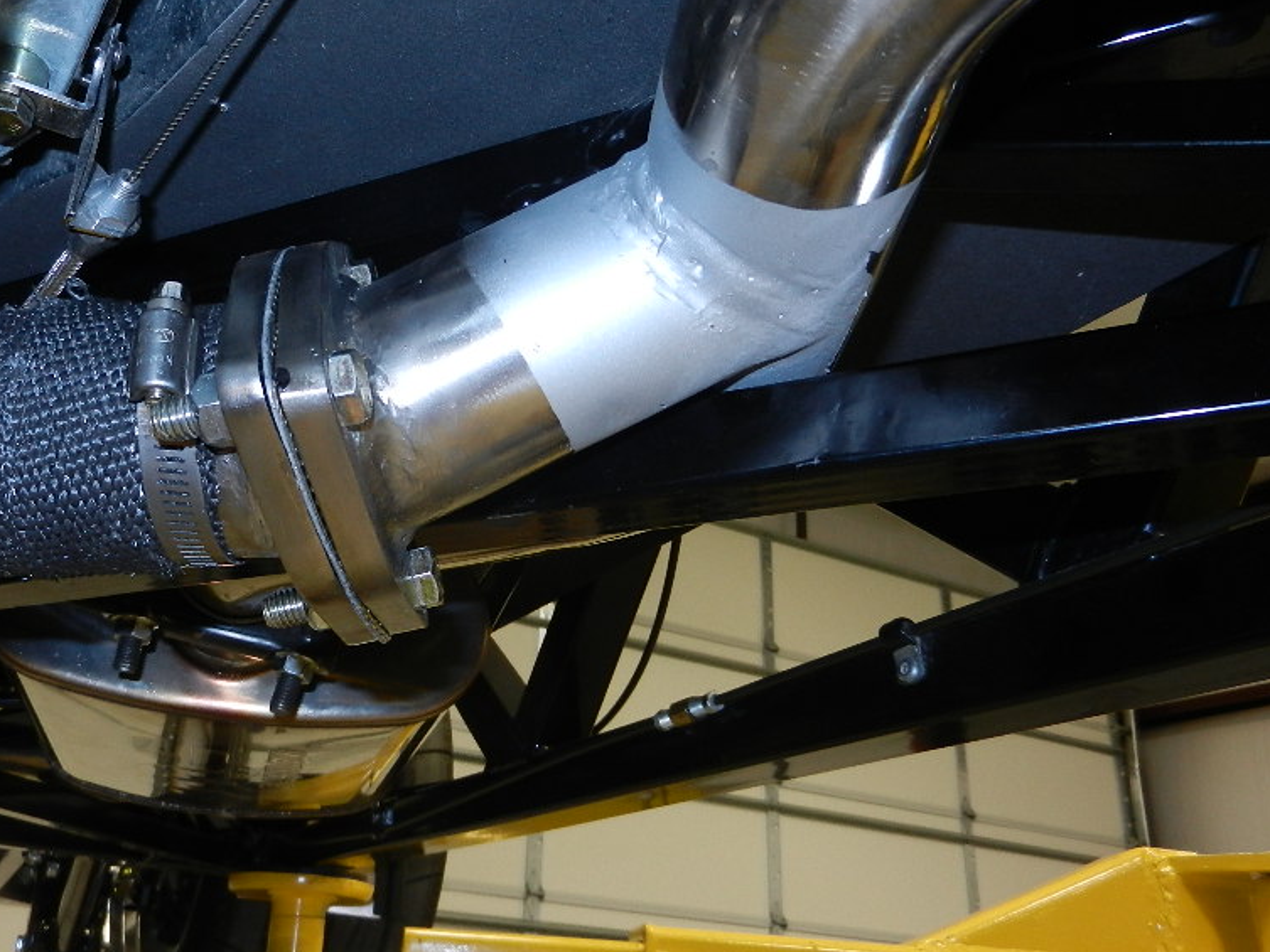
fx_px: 1248
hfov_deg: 53.6
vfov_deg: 41.8
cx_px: 508
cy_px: 453
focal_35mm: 34
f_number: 3.5
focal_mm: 4.5
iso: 200
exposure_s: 1/30
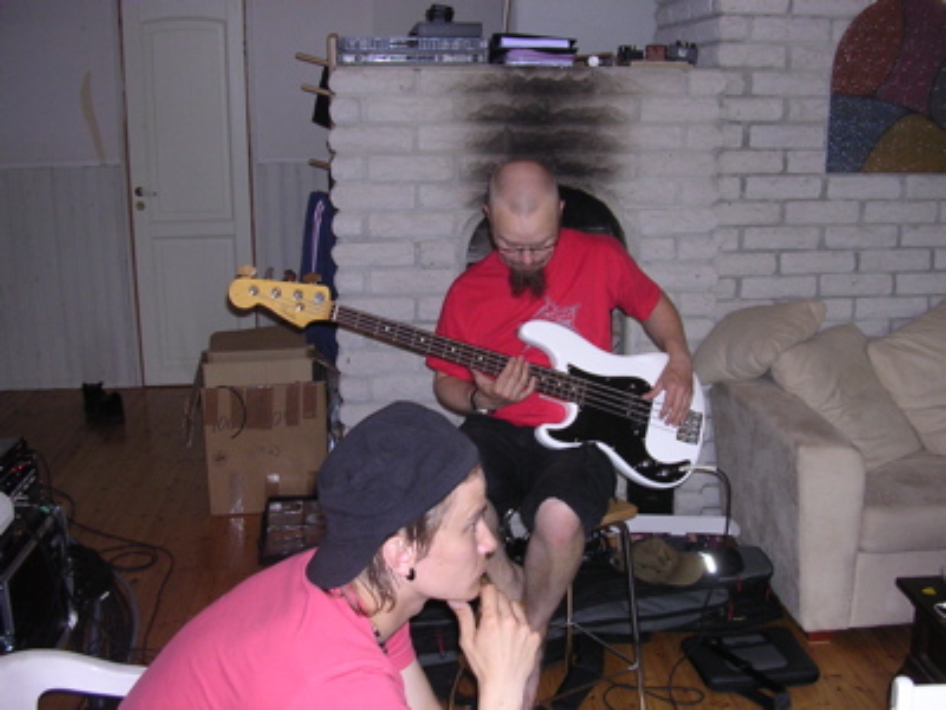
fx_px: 1038
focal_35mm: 38
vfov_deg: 37.7
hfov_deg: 49.0
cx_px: 473
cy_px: 355
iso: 222
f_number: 2.8
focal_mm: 5.8
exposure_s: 1/60.1
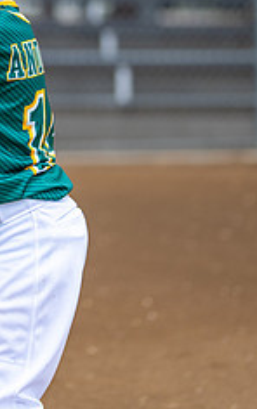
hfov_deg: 9.0
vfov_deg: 14.3
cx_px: -46
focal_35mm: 145
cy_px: 50
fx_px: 1621
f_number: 1.2
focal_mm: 50
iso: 160
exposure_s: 1/2000
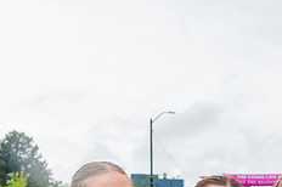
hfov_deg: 25.4
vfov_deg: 17.2
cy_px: 211
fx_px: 594
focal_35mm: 76
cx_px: 281
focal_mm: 28
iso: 1600
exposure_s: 1/3200
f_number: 4
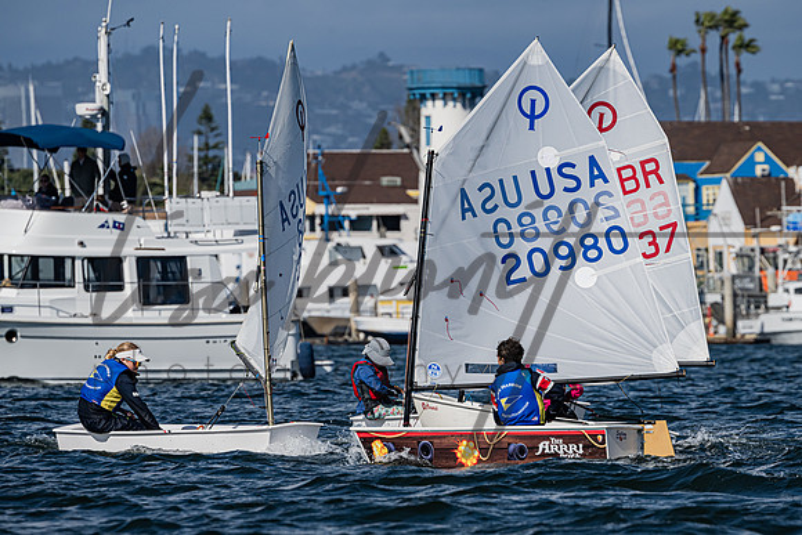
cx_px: 456
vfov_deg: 3.0
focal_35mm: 461
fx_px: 10283
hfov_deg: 4.5
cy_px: 277
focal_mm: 400
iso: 320
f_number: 10
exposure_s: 1/1600
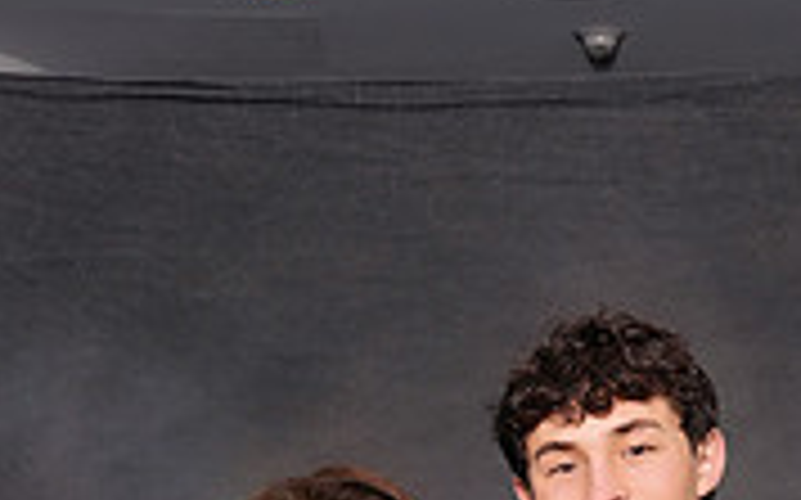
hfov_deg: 14.6
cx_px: 490
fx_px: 3126
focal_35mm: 143
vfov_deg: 8.7
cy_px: 986
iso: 400
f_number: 8
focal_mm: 37
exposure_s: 1/125
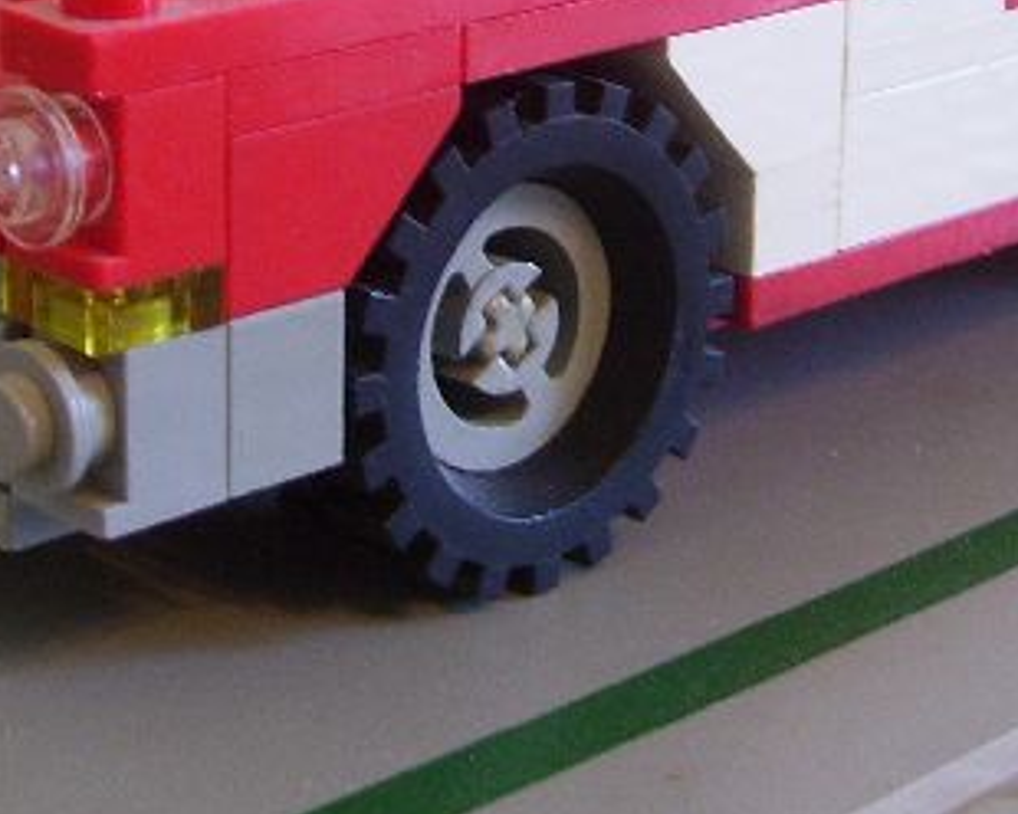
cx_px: 578
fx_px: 2983
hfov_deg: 19.4
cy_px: 33
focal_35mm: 99
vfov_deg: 15.3
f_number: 2.7
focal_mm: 6
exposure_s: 1/8
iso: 160
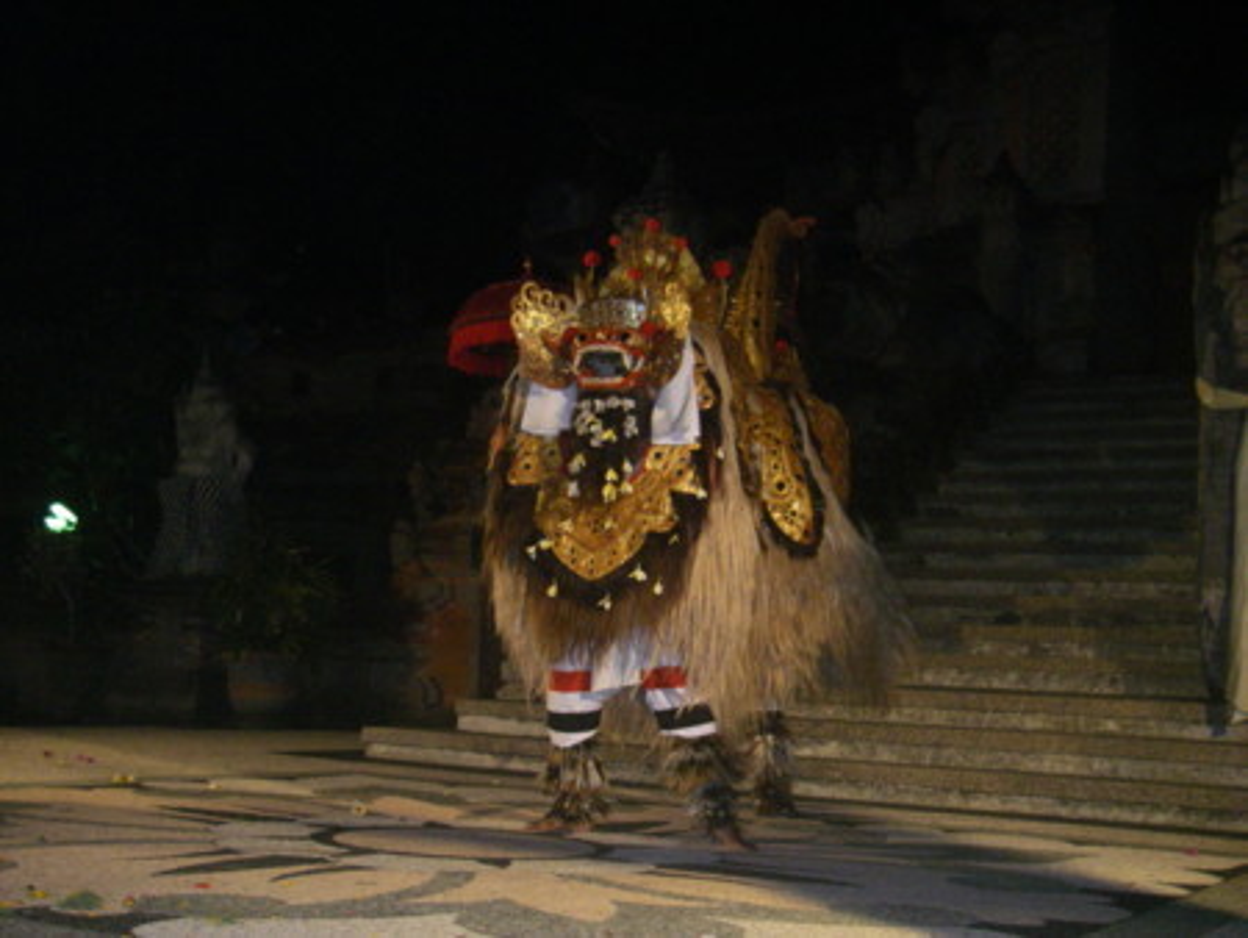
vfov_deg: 29.7
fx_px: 1768
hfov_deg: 38.9
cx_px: 624
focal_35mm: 49
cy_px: 469
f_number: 3.5
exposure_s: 1/60
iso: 400
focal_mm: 8.1
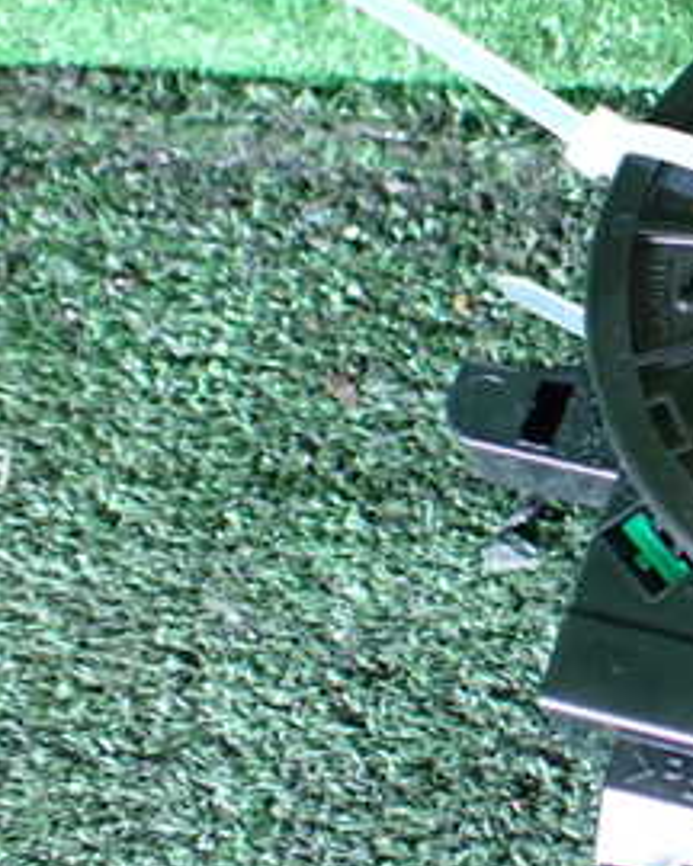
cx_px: 959
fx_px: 1666
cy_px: 350
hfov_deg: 20.8
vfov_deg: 29.1
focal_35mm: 65
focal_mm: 5.4
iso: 800
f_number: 2.3
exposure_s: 1/100
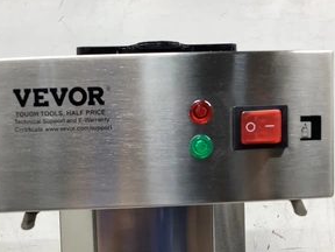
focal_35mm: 43
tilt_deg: -4.5
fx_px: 416
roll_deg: +2.2
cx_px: 161
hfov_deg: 43.8
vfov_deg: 33.3
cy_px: 169
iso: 50
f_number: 2.4
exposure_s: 1/60
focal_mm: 3.3
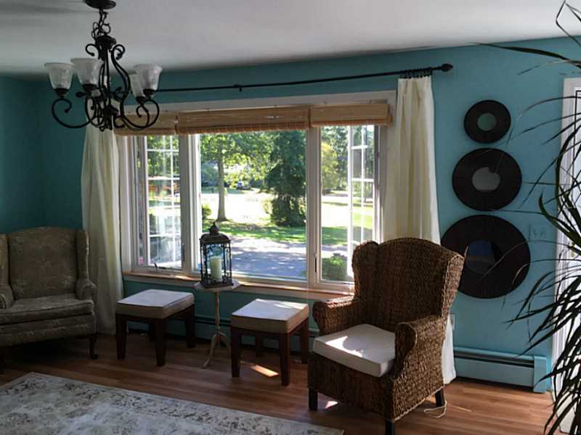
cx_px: 290
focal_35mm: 29
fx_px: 487
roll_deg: -0.8
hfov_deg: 61.7
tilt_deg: -4.9
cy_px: 218
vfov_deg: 48.2
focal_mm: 4.15
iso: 50
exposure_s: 1/120
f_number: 2.2
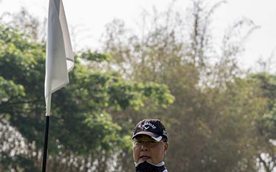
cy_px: 237
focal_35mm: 201
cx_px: 122
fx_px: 1511
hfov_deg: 10.4
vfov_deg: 6.5
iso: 500
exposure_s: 1/2500
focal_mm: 70
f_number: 4
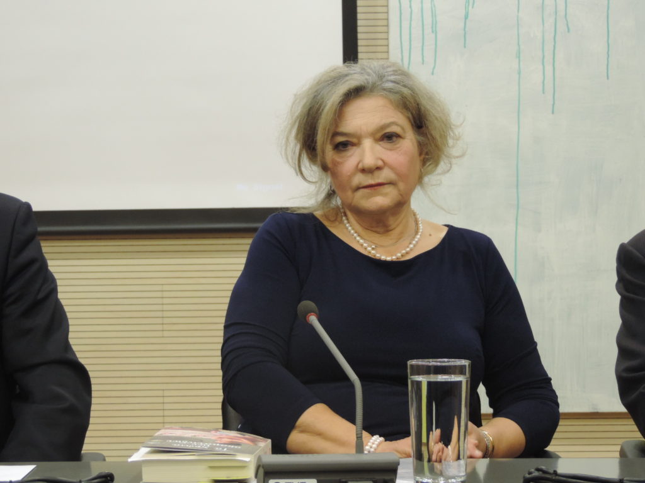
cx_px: 322
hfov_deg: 16.4
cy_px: 242
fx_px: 2236
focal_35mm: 120
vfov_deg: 12.3
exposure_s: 1/25
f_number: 4.2
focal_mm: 21.4
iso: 640
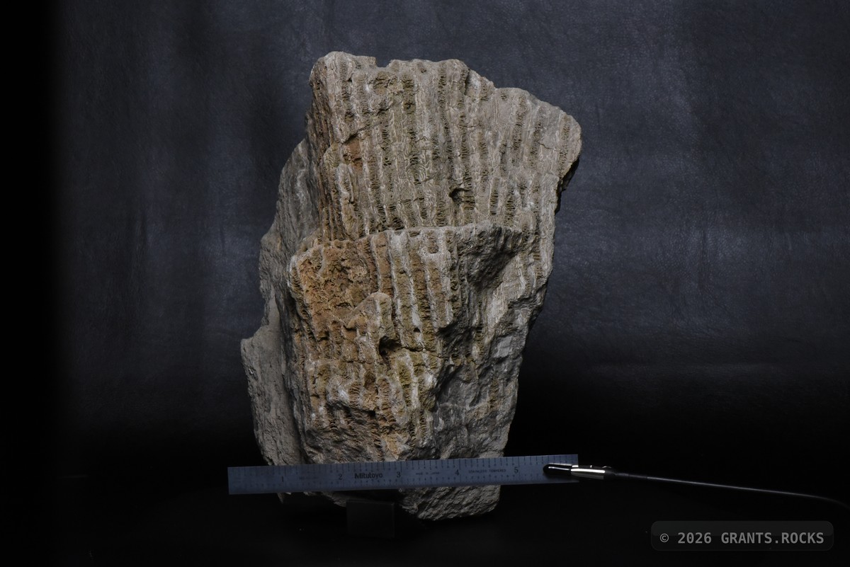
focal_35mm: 105
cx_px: 425
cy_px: 284
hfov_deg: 19.4
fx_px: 2480
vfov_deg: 13.1
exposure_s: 1/40
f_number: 20
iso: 5000
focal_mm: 105
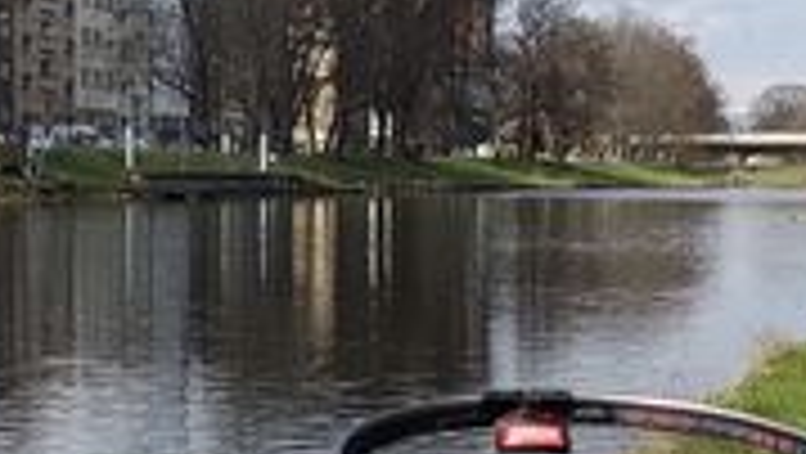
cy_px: 481
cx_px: 239
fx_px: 3379
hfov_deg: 13.6
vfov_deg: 7.7
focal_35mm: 158
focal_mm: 3.82
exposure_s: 1/1158
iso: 100
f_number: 2.2
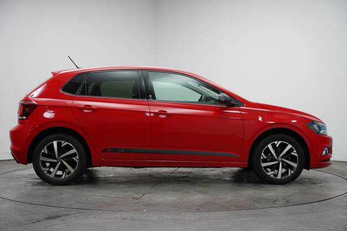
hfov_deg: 41.4
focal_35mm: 48
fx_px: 459
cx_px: 174
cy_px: 116
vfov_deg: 28.3
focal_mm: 47.6
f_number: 4
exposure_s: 1/160
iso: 1250
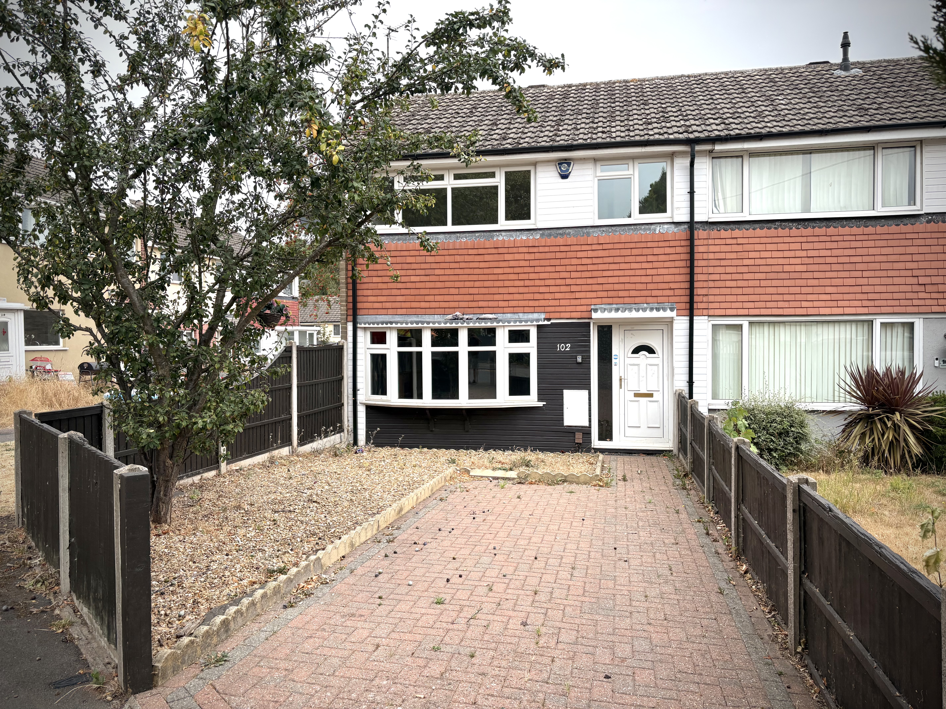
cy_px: 354
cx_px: 473
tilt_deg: +1.0
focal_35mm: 26
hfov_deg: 67.3
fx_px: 711
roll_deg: +0.1
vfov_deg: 53.1
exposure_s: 1/973
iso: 50
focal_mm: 5.96
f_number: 1.6
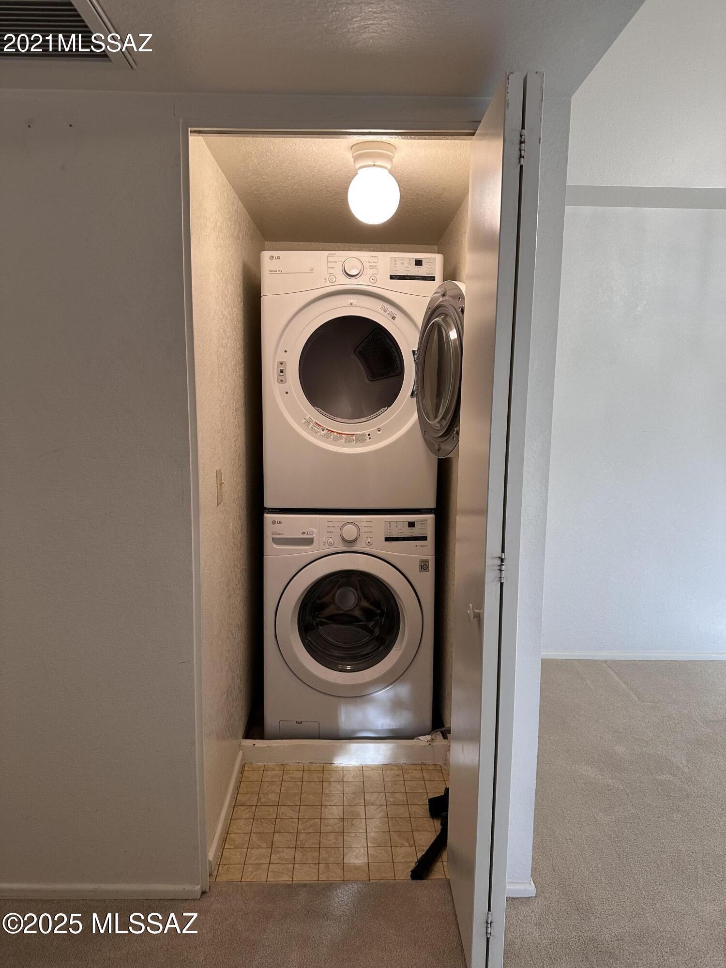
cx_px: 363
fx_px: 671
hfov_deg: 56.8
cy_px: 484
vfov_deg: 71.6
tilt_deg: -6.2
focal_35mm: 24
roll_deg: -1.0
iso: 200
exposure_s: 1/120
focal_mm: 6.86
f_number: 1.78
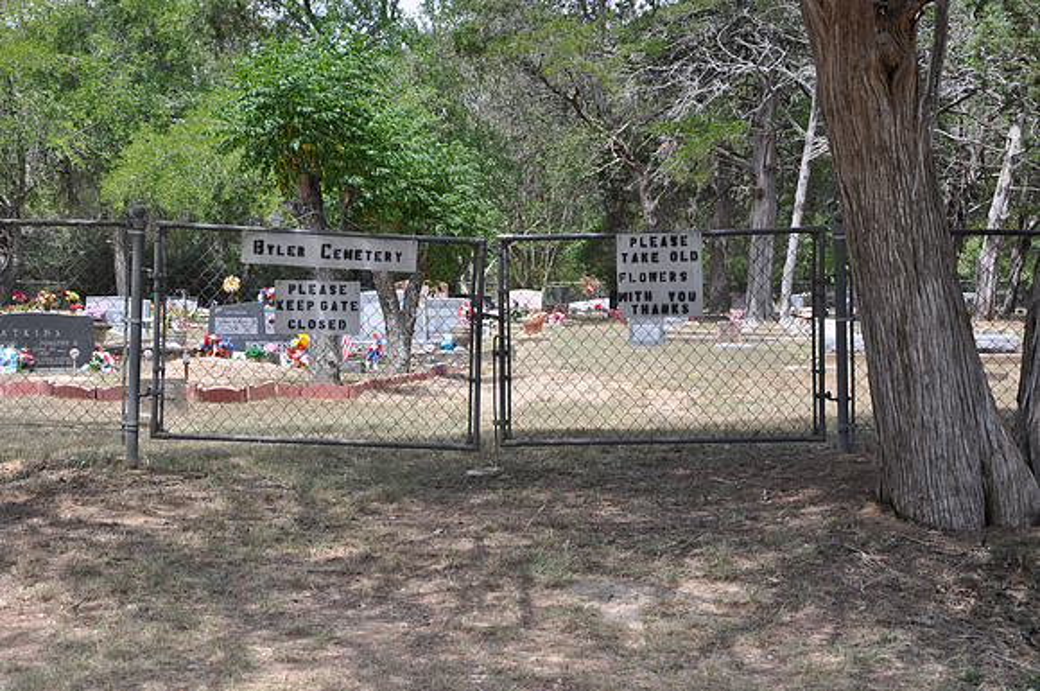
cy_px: 346
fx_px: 2510
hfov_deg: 23.4
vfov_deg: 15.7
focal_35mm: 87
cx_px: 520
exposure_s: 1/250
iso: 200
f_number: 8
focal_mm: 58
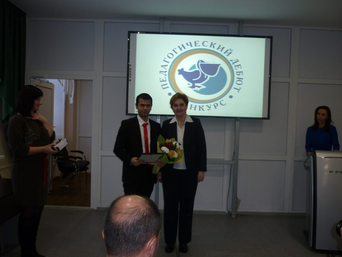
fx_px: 326
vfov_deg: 42.9
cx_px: 171
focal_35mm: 33
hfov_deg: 55.4
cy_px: 128
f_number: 2.8
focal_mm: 5.5
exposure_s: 1/30
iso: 100
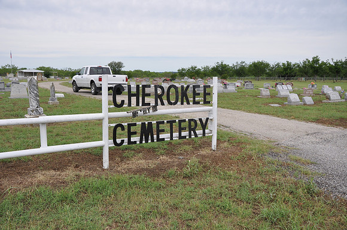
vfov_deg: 41.6
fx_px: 303
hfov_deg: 59.6
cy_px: 115
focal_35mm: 32
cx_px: 174
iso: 200
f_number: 6.3
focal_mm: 21
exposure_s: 1/160
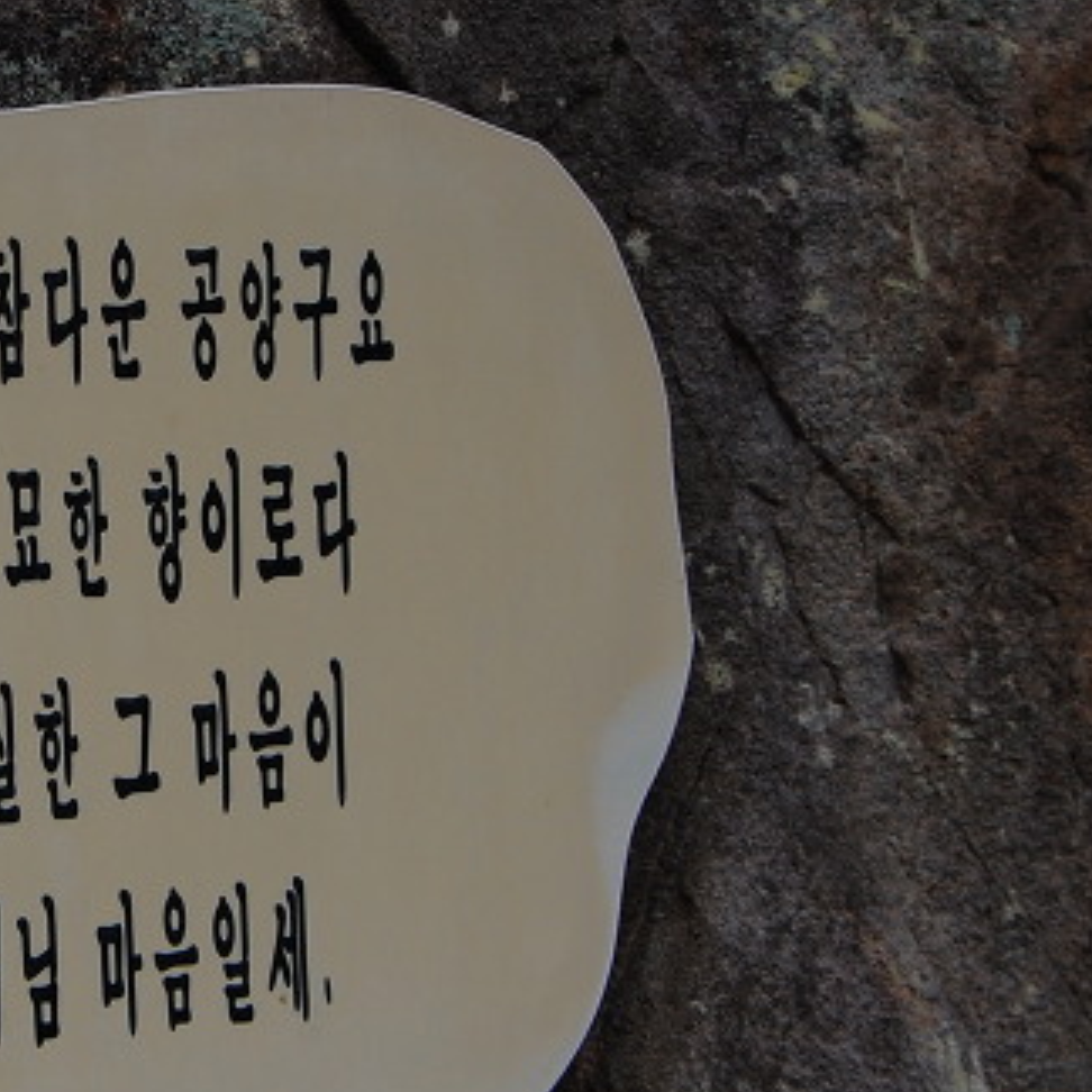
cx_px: -69
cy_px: 548
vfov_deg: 11.1
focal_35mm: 157
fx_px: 5603
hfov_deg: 11.0
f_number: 10
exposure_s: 1/400
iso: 200
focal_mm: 52
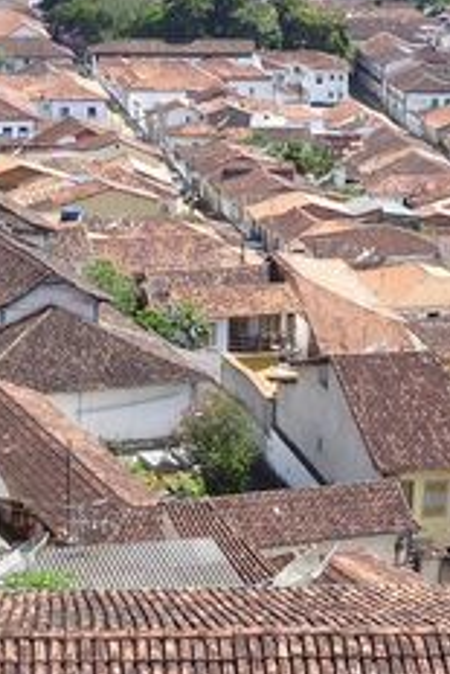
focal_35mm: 104
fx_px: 1947
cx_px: 192
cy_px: 357
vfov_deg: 19.6
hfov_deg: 13.2
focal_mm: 5
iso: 80
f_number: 3.5
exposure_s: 1/400
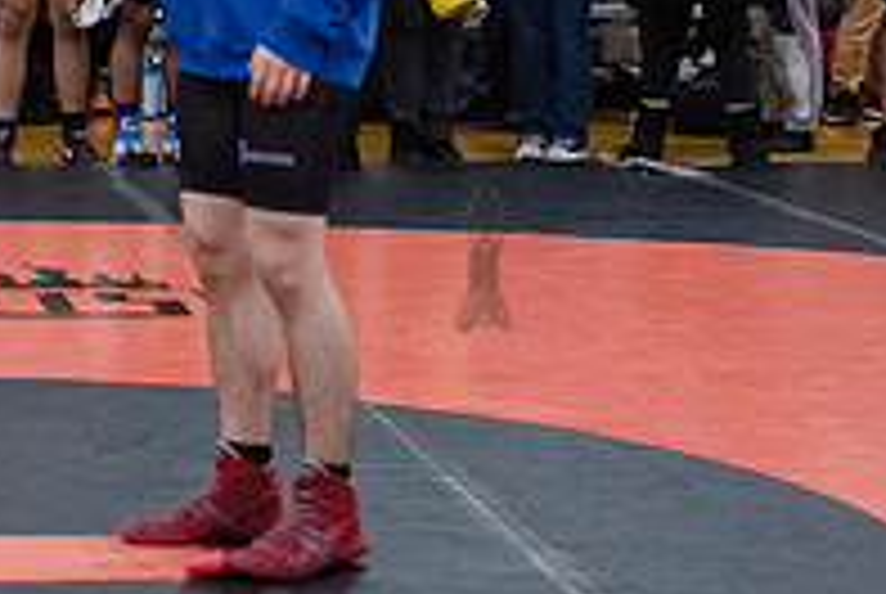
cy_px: 34
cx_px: -99
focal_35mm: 141
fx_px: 3475
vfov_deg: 9.7
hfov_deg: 14.2
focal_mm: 48
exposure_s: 1/200
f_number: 3.2
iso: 8000
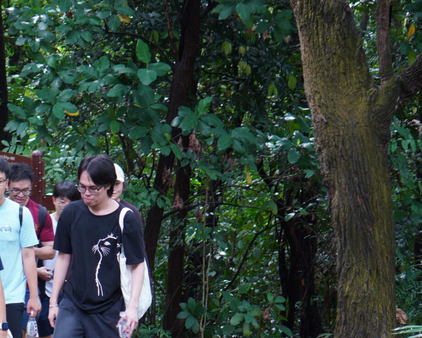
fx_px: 1715
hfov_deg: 13.7
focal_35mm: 137
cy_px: 197
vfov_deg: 11.2
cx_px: -63
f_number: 4
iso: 400
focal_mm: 35
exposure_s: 1/60
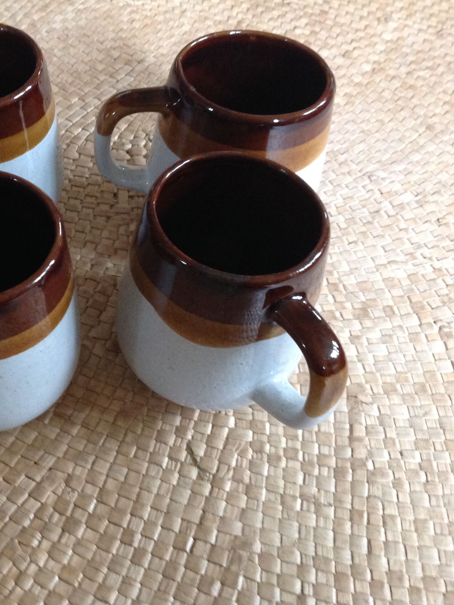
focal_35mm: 47
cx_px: 85
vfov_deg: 40.4
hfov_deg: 30.1
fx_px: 822
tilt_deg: -51.1
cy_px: 301
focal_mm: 4.28
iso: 320
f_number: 2.4
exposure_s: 1/15
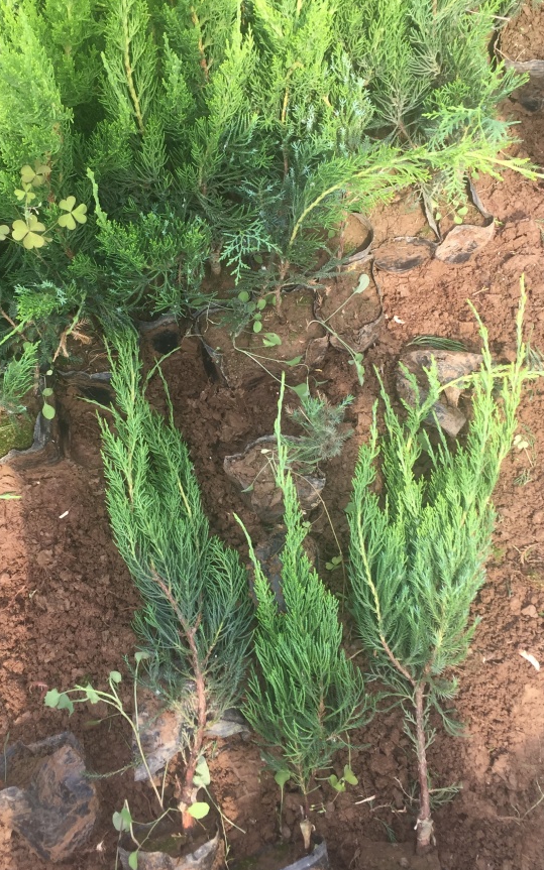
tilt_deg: -71.3
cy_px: 399
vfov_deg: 51.5
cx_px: 225
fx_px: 902
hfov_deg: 33.5
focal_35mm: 38
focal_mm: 4.15
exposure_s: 1/262
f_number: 2.2
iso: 32
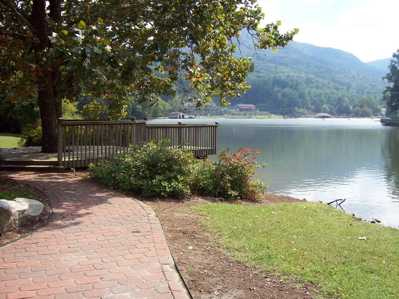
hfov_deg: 51.3
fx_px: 415
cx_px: 200
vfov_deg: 39.7
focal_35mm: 36
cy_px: 150
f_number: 4.8
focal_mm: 6
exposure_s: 1/355
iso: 80
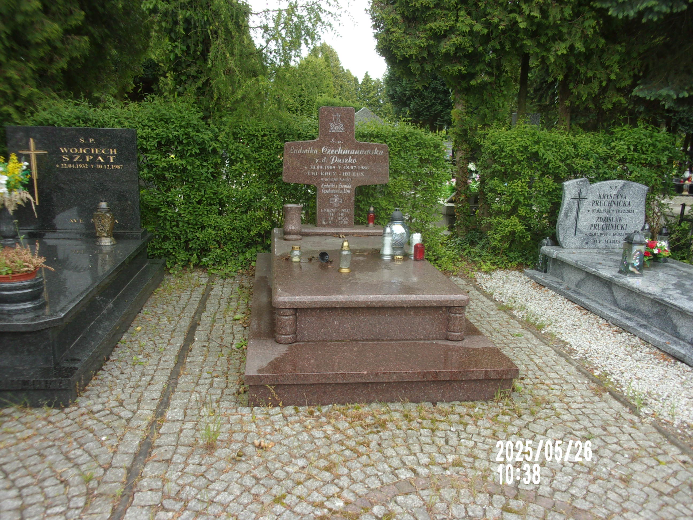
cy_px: 260
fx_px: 561
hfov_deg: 63.4
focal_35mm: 28
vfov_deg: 49.7
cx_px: 346
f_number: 3.9
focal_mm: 5.1
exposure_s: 1/105
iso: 80
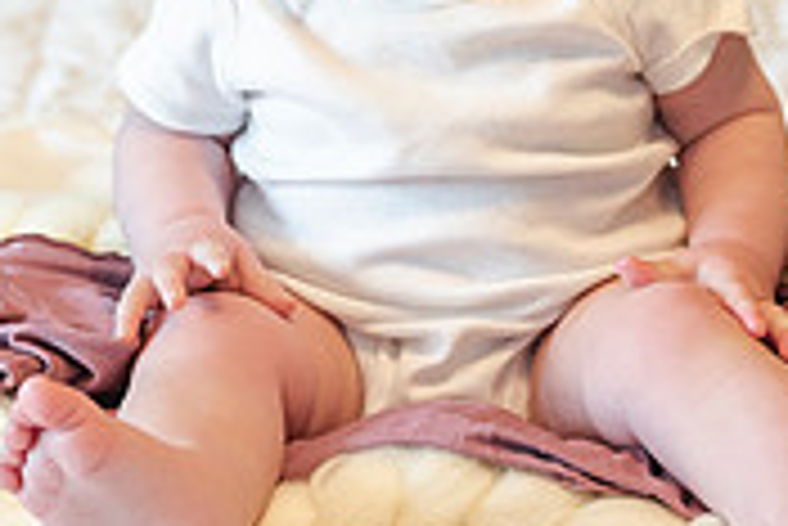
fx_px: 4206
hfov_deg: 10.7
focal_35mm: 192
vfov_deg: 7.1
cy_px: -205
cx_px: 392
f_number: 3.5
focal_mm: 58
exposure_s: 1/160
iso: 2000
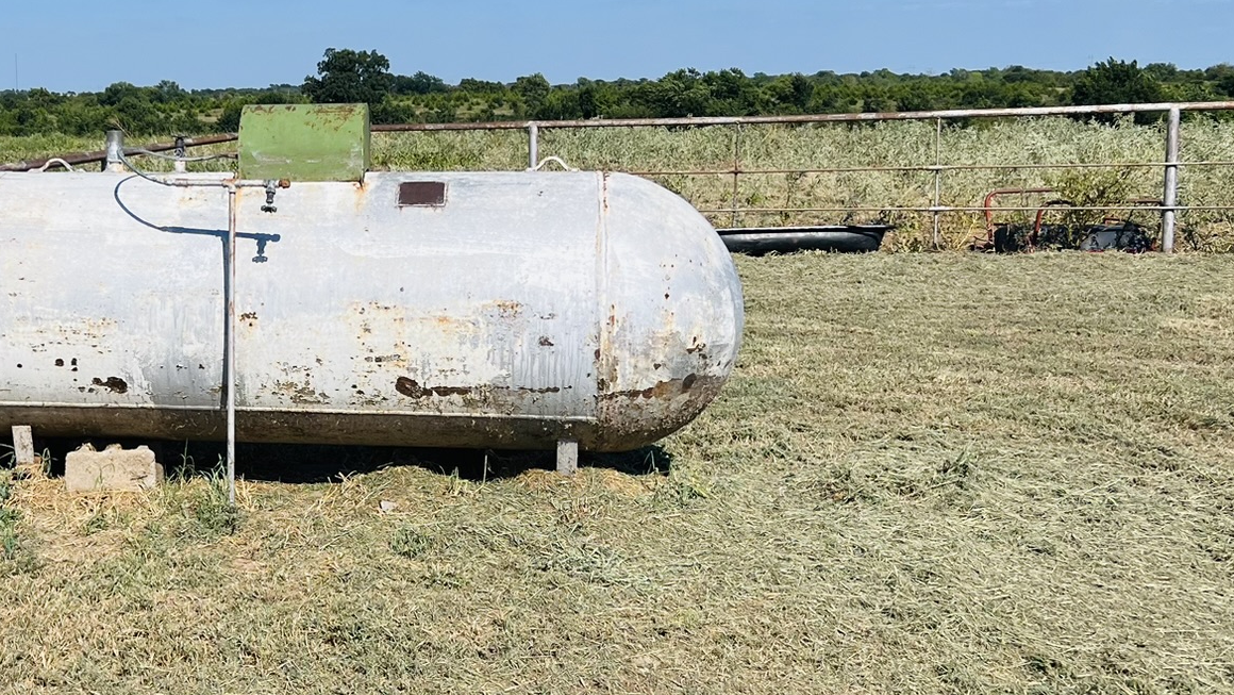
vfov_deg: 23.9
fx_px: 1636
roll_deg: +2.0
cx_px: 286
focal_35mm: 50
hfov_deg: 40.0
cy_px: 249
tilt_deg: -9.1
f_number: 1.5
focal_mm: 5.7
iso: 50
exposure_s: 1/6993
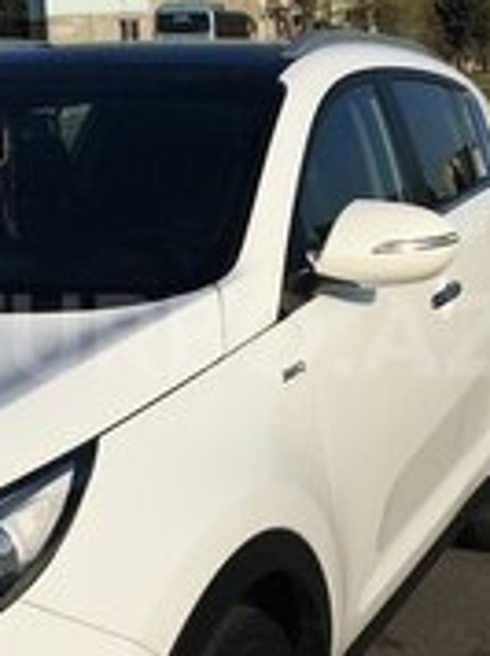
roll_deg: +2.4
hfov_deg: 18.2
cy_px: 335
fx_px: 1532
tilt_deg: -7.9
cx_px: 225
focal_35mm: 81
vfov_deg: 24.2
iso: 25
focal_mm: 4.15
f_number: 2.2
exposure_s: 1/3344
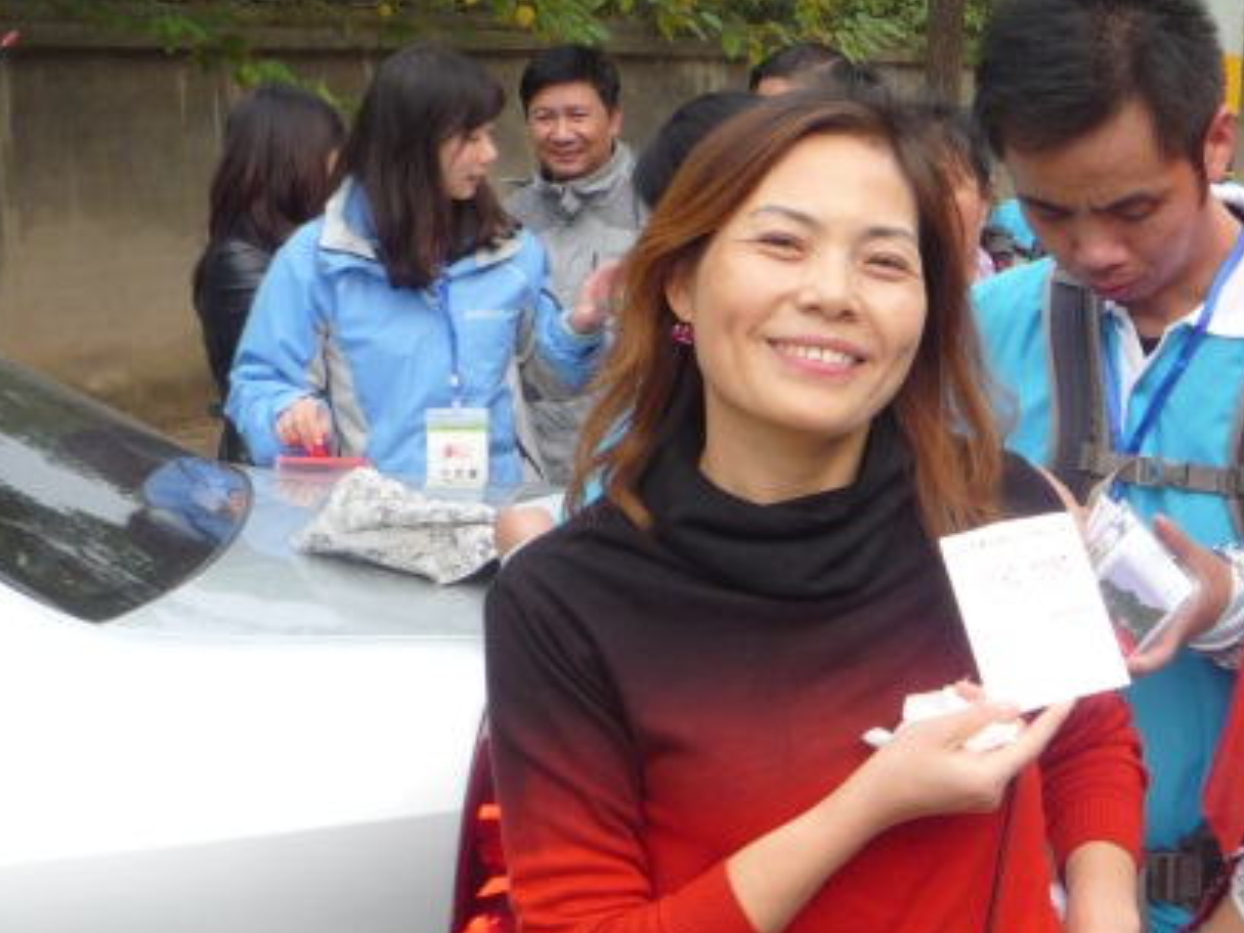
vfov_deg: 19.9
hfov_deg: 25.5
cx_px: 1127
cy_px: 503
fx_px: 2660
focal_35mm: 74
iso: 100
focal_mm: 5.2
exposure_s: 1/125
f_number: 4
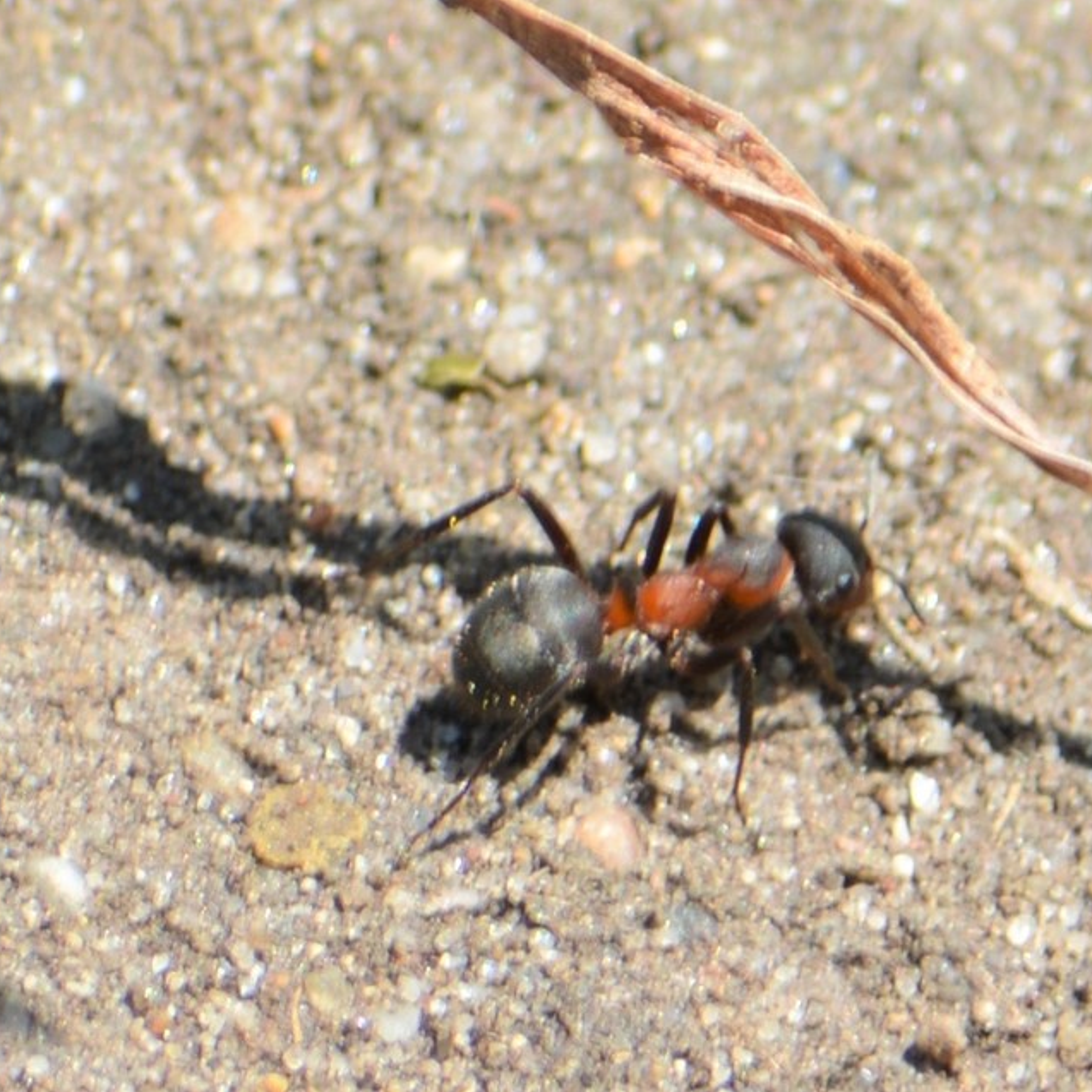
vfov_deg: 3.0
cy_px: 547
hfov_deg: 3.0
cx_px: 663
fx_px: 20558
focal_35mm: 576
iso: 100
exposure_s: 1/160
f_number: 8
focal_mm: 300
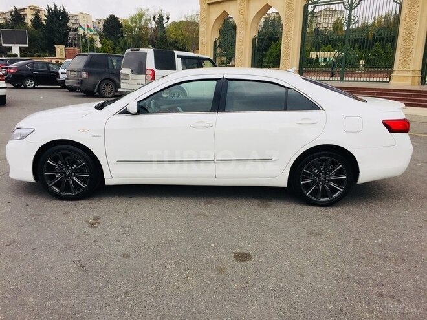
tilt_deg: -12.8
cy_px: 160
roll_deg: -1.9
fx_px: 358
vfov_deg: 48.2
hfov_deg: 61.7
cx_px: 214
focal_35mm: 29
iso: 32
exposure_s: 1/942
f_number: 2.2
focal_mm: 4.15
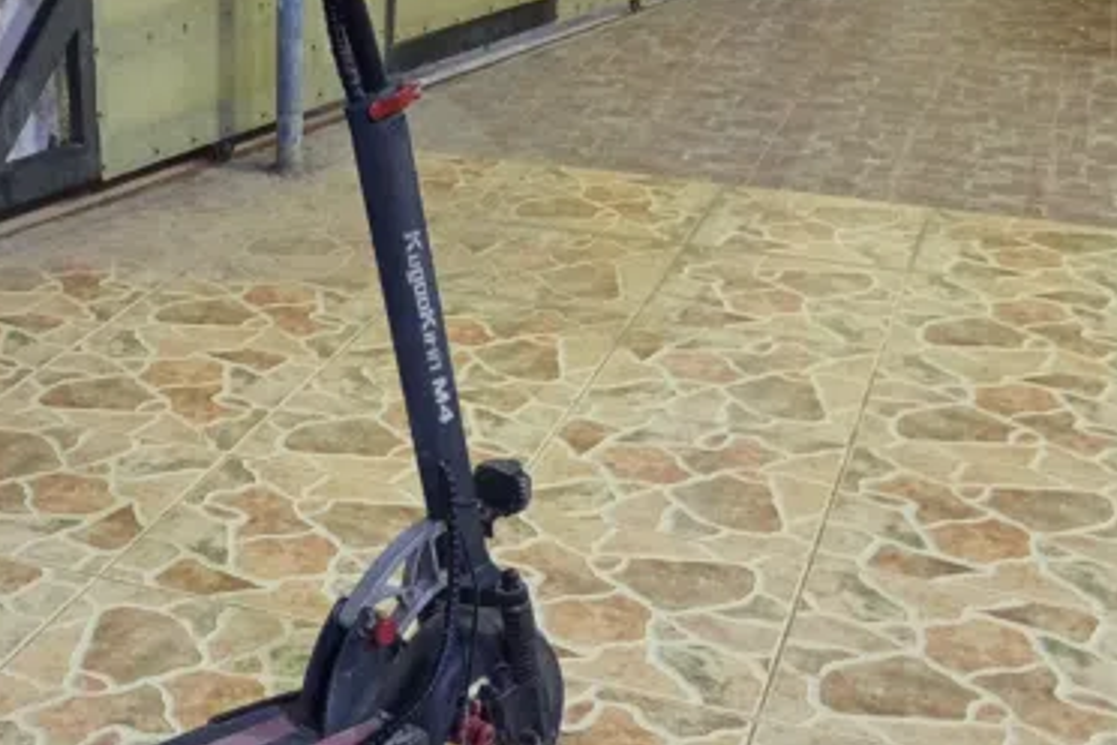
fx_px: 1334
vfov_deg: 30.2
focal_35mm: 43
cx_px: 255
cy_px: 628
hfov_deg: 43.7
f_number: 1.7
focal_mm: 5.24
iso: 2183
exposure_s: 1/20
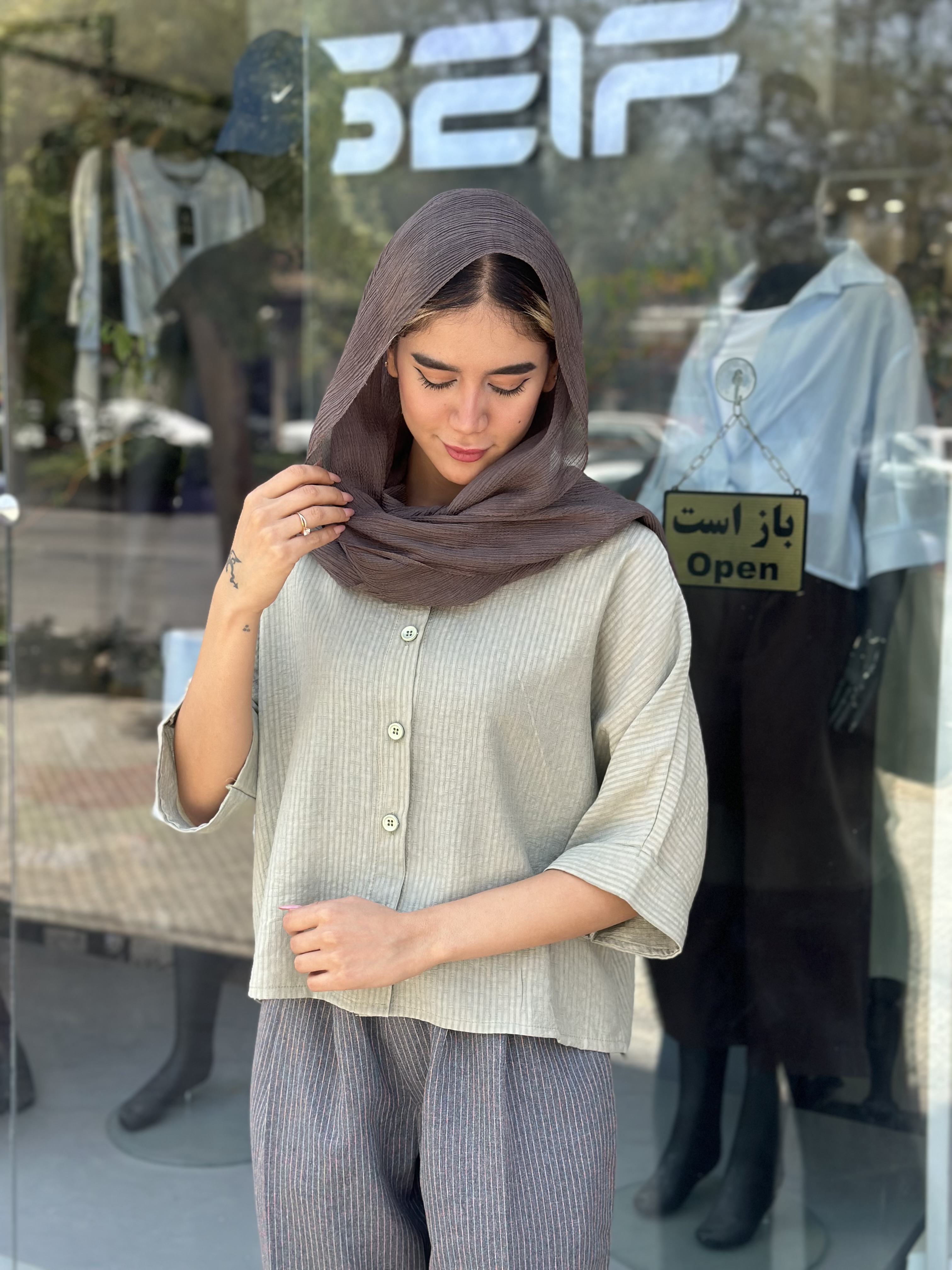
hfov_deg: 30.3
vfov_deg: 39.7
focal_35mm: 48
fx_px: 1760
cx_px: 476
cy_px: 635
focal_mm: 6.86
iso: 80
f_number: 1.78
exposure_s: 1/810
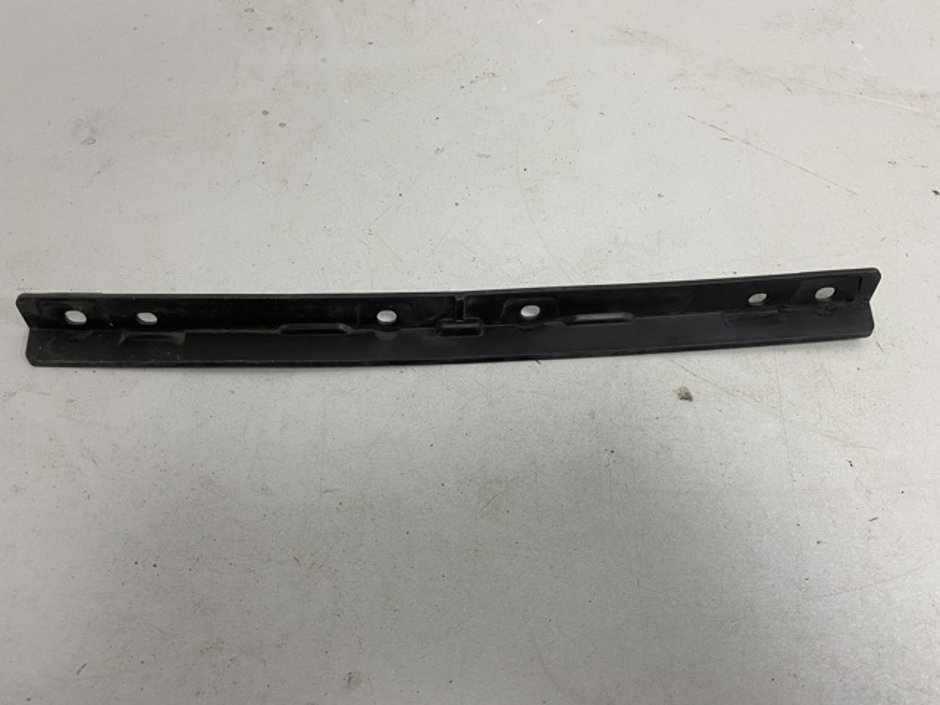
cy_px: 352
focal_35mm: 26
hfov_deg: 67.3
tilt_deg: -58.6
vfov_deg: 53.1
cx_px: 470
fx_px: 706
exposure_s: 1/50
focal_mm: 4.25
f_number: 1.8
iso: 64
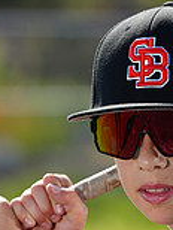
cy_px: 285
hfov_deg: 2.1
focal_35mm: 723
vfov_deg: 2.7
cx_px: 177
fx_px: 4804
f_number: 5
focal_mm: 200
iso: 64
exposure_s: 1/250
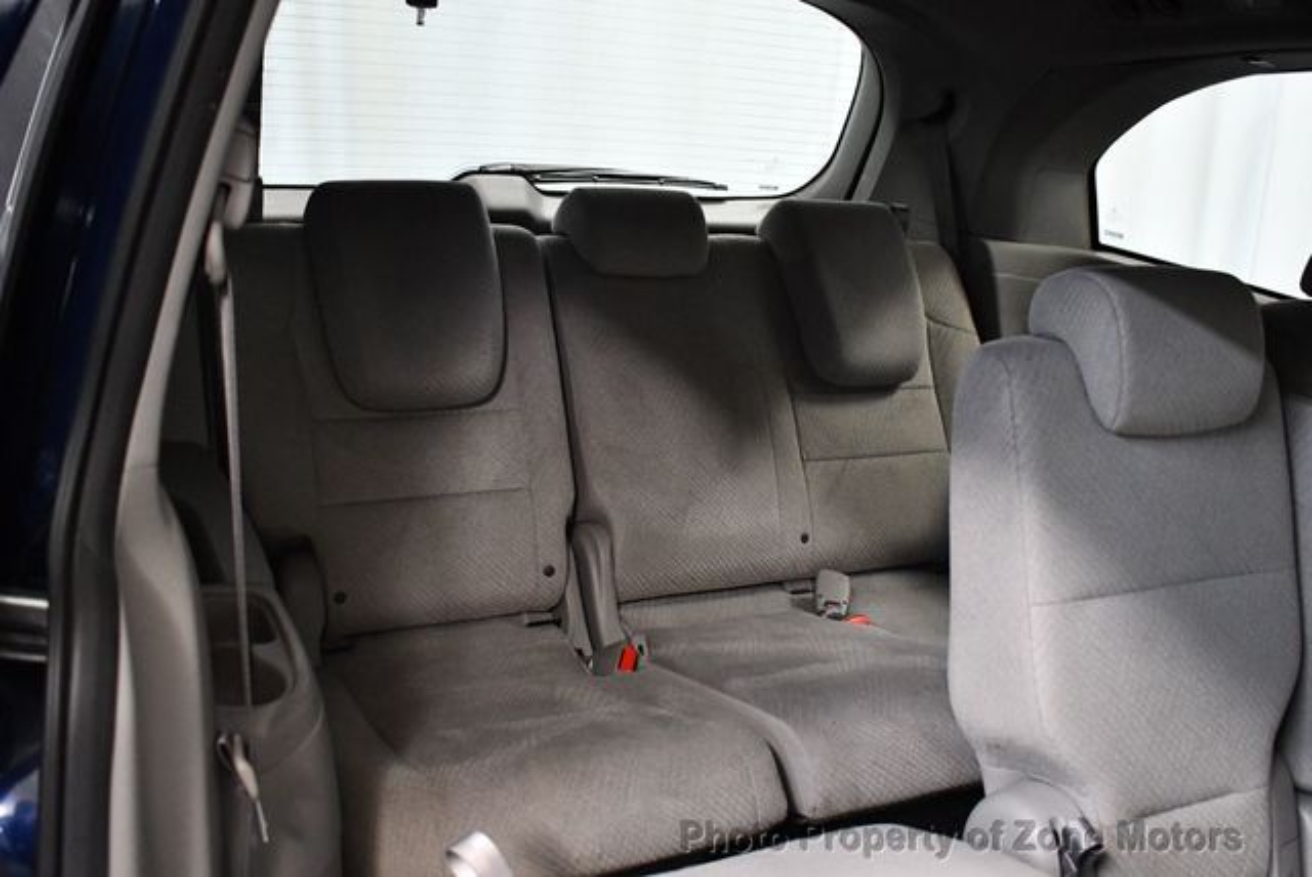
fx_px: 1313
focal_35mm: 36
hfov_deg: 53.1
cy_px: 438
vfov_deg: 36.9
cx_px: 656
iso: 3200
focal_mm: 18
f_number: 3.5
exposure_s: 1/60
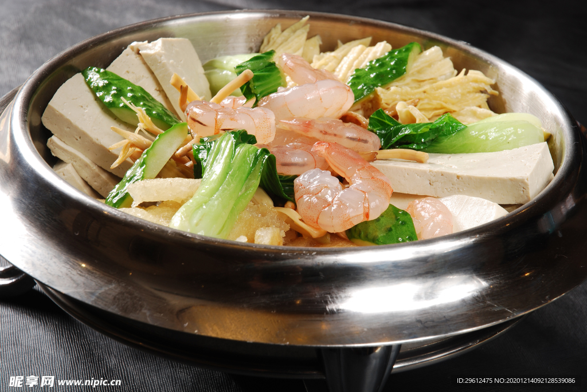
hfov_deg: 19.4
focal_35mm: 105
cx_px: 294
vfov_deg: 13.1
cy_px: 196
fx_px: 1714
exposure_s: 1/125
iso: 100
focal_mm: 70
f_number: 13
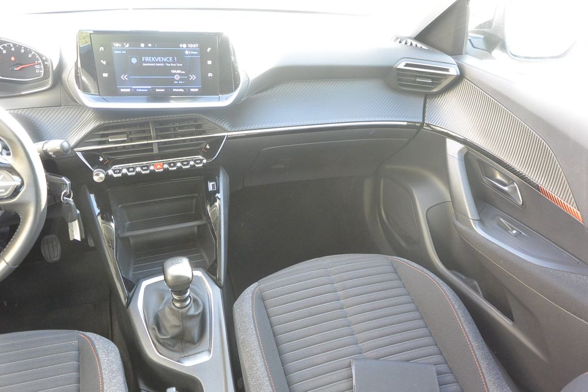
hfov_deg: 67.4
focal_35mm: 27
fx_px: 441
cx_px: 294
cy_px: 196
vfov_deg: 47.9
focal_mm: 10
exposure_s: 1/60
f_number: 3.5
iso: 800
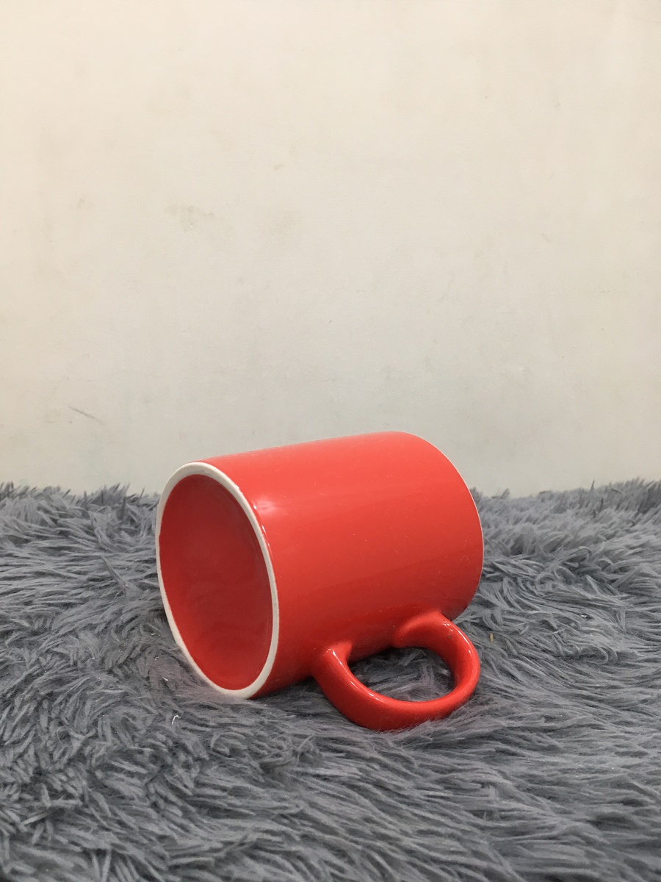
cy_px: 441
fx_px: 738
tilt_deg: -12.3
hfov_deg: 48.2
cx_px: 330
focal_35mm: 29
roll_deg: -0.3
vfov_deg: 61.7
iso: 100
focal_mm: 4.15
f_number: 2.2
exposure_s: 1/33
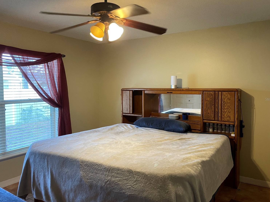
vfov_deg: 49.7
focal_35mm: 28
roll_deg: +0.2
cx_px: 137
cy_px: 99
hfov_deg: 63.4
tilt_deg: -3.3
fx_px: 218
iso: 250
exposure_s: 1/60
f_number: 1.6
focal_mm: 4.2
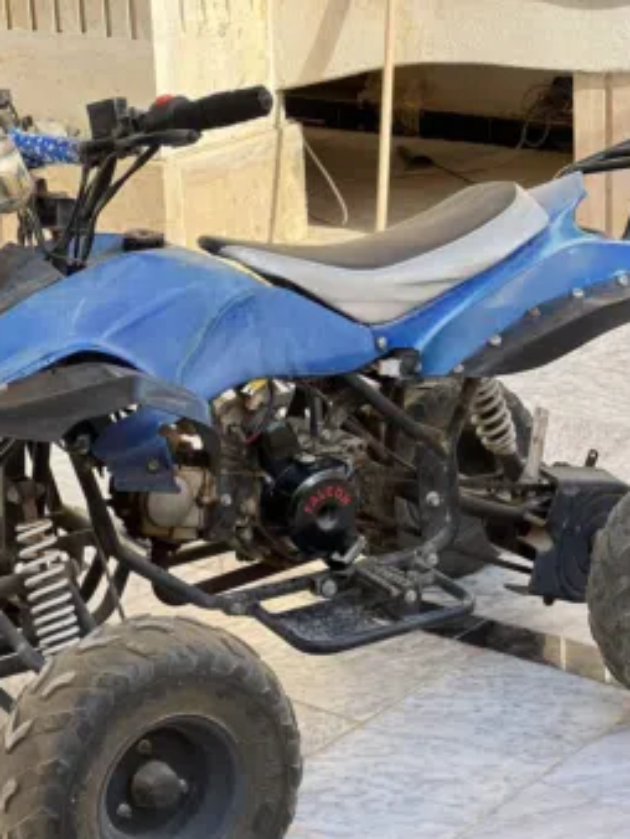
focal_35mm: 91
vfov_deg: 21.5
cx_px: 320
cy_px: 377
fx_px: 2205
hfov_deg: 16.3
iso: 32
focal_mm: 9
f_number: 2.8
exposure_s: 1/161
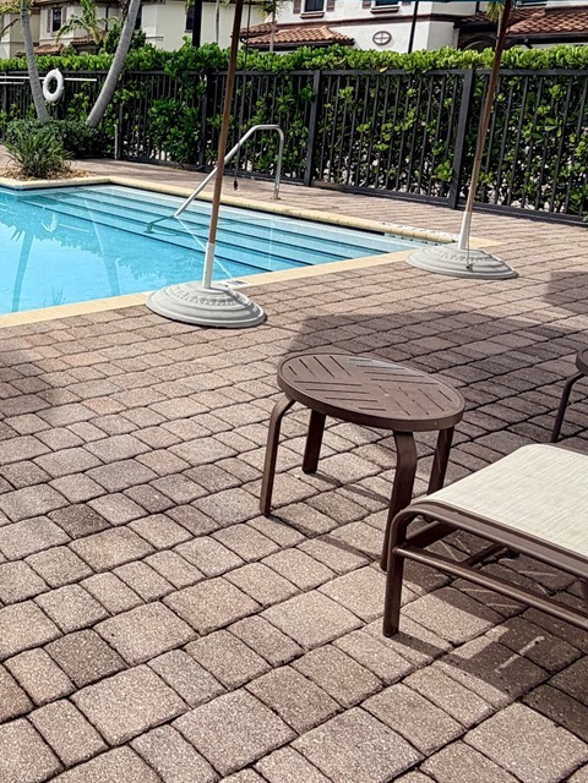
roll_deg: +0.3
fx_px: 793
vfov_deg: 51.2
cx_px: -87
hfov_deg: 34.2
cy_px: 235
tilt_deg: -10.8
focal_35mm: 35
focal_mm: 2.22
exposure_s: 1/1033
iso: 20
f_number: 2.2
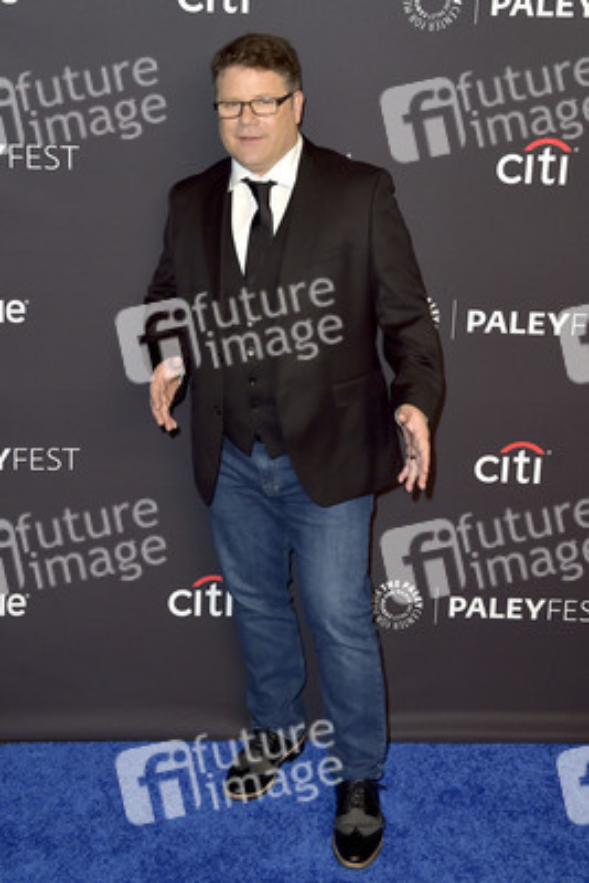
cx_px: 294
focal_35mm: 40
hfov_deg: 33.4
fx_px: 981
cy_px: 442
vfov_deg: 48.4
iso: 250
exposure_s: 1/250
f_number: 6.3
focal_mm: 40
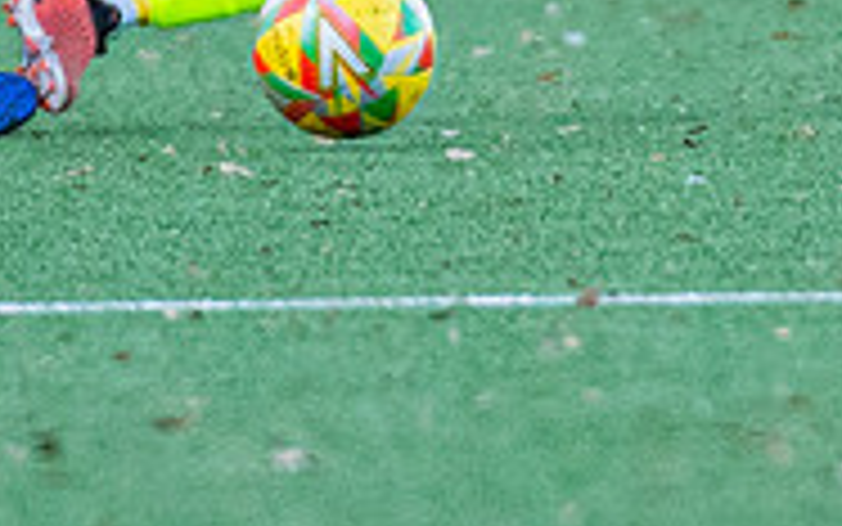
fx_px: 52060
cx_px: 631
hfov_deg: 0.9
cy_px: -300
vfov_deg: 0.6
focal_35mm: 2268
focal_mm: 300
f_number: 2.8
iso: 4000
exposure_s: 1/1600
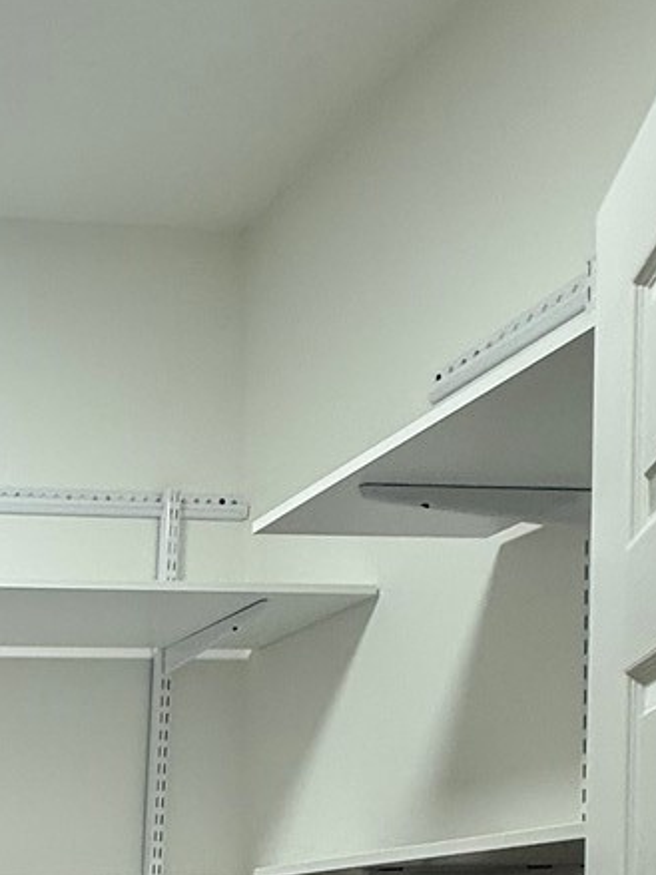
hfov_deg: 23.4
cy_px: 1040
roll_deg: +0.5
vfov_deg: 31.6
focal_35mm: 51
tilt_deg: -2.0
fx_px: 1289
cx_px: -307
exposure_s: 1/120
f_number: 2.2
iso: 160
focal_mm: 2.22
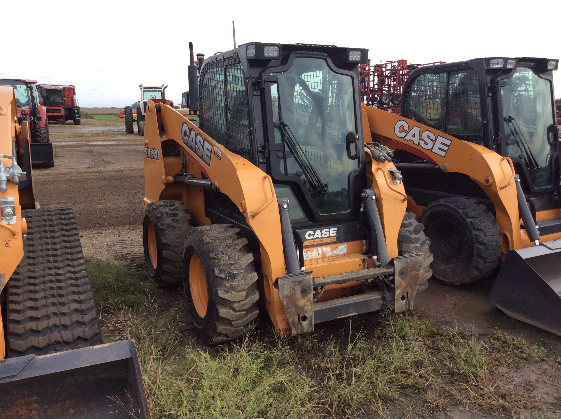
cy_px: 210
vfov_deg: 44.1
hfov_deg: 56.9
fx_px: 518
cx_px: 280
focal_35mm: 32
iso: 32
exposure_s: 1/733
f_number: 2.4
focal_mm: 3.3
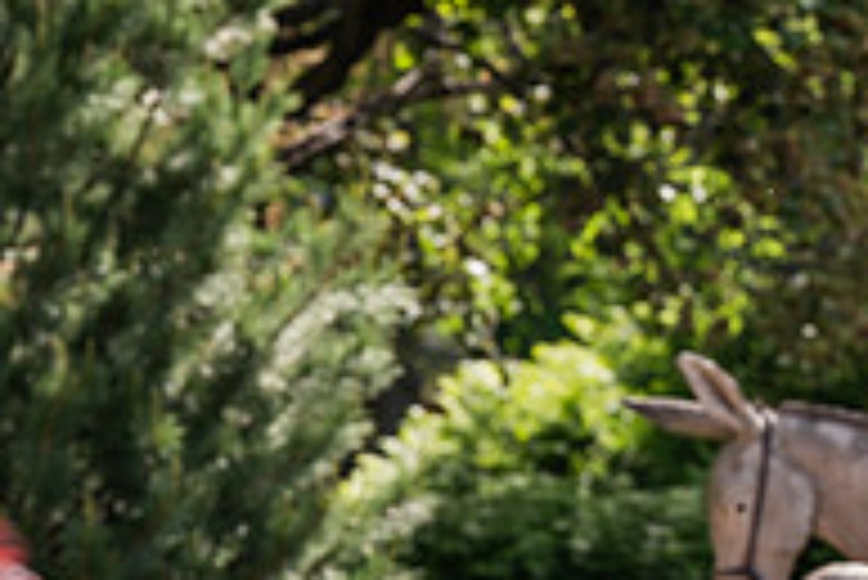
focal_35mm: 210
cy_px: 137
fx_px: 5067
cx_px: 944
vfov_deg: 6.5
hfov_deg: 9.7
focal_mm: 70
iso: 80
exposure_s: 1/250
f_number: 4.5
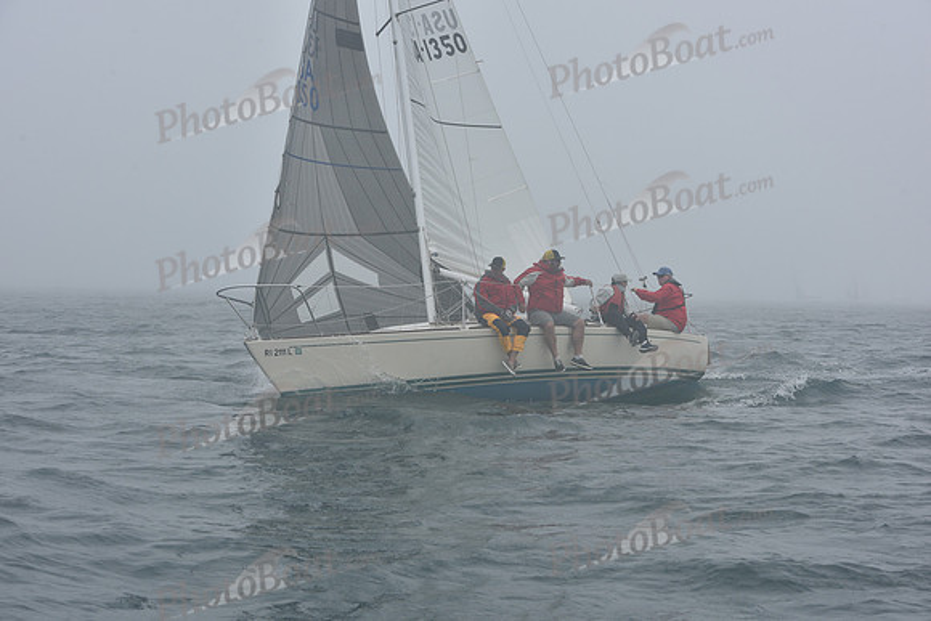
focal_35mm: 70
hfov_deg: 28.8
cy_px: 310
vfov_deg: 19.5
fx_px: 1811
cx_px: 466
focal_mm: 70
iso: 250
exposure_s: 1/800
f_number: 10
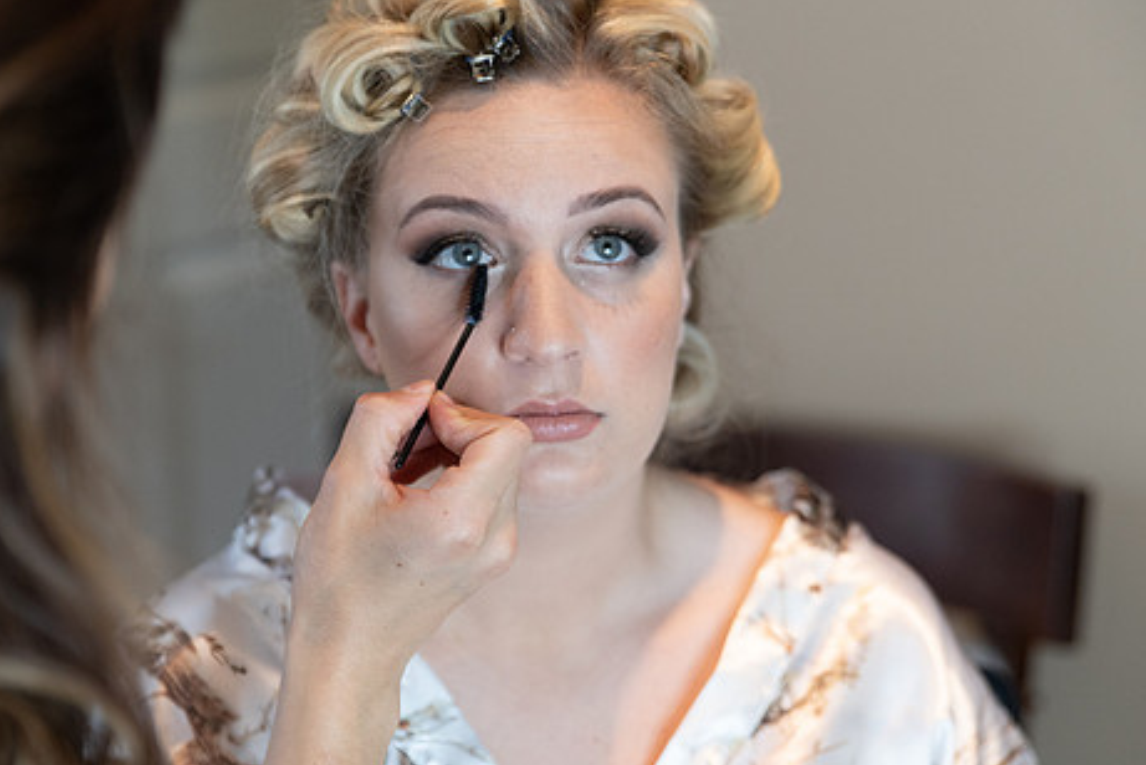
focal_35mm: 88
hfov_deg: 23.1
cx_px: 534
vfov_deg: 15.6
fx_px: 2803
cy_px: 391
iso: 1600
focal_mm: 70
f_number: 2.8
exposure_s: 1/500
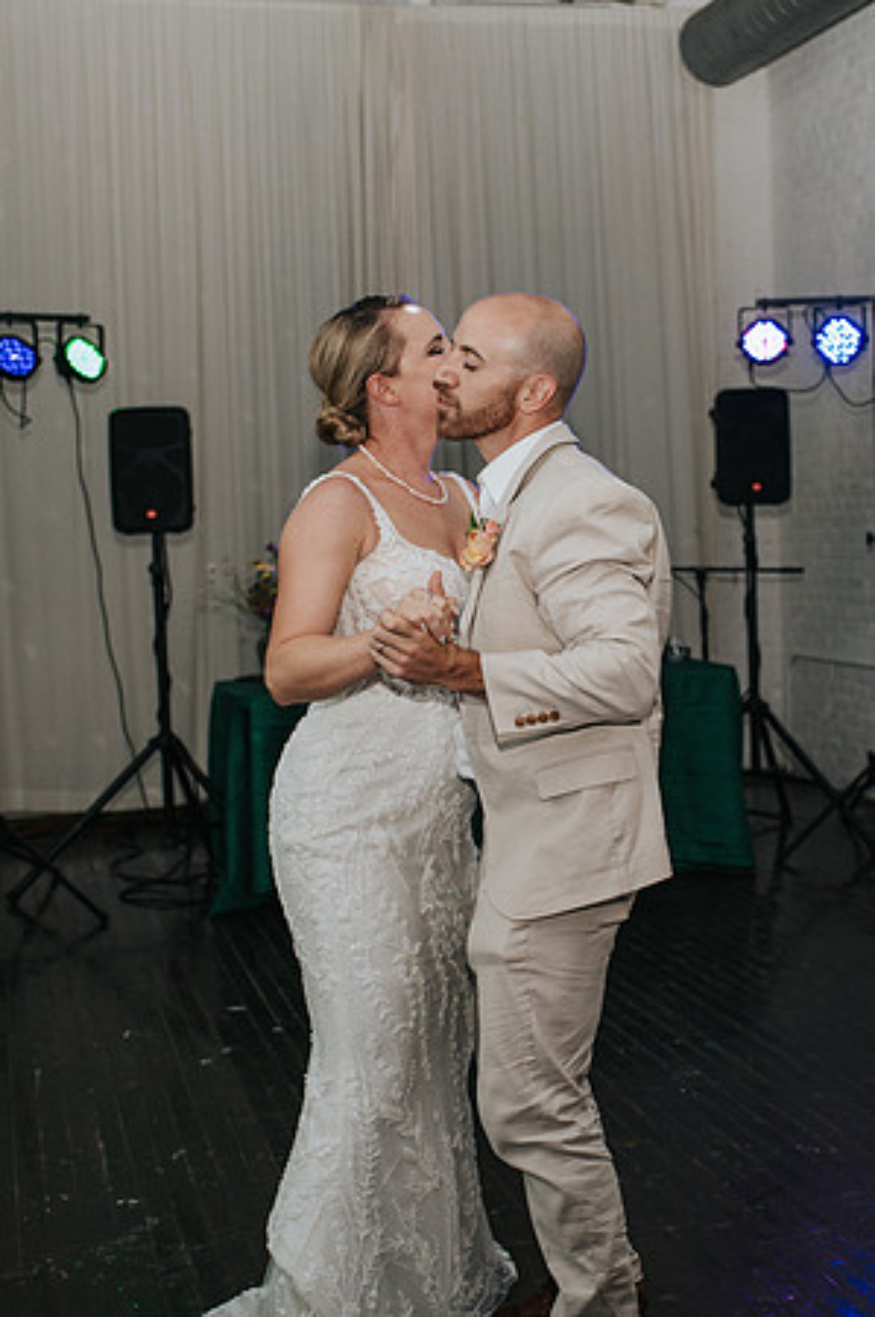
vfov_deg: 37.8
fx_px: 1921
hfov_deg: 25.6
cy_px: 658
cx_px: 552
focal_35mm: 53
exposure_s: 1/200
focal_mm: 35
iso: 1000
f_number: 2.8
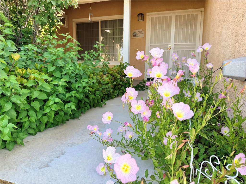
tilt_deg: -10.5
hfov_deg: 71.6
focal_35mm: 24
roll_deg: -0.2
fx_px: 171
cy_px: 92
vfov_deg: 56.8
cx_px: 123
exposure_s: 1/481
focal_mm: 6.76
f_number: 1.78
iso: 80
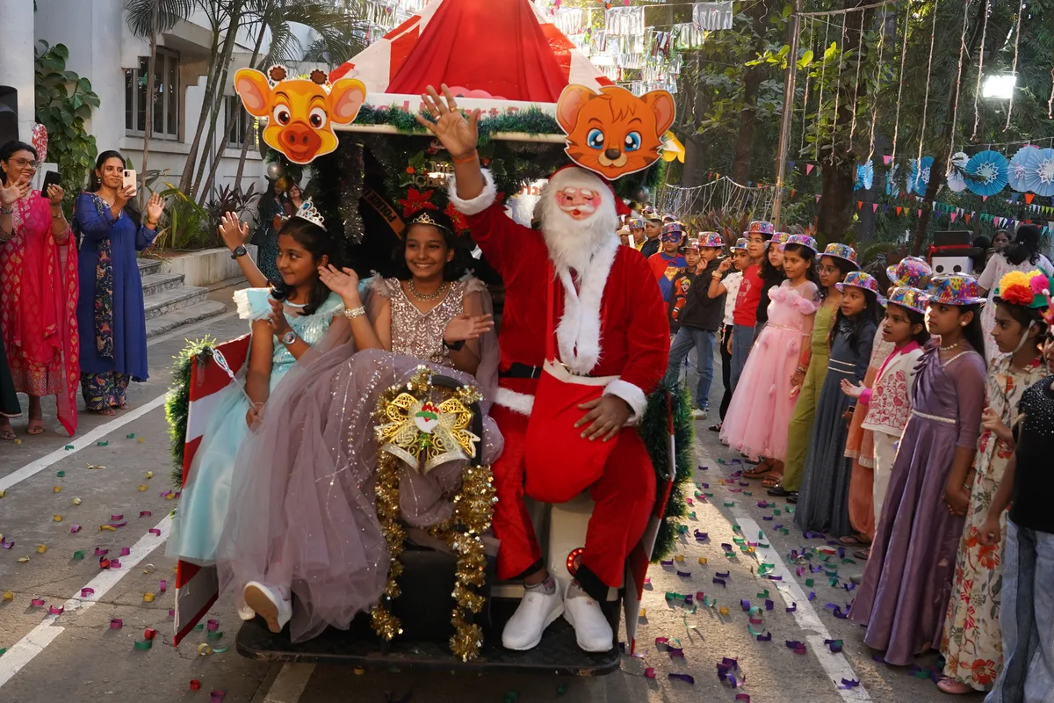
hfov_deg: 53.1
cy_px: 352
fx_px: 1054
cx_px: 527
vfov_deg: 36.9
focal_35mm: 36
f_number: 5.6
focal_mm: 24
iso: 640
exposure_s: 1/320
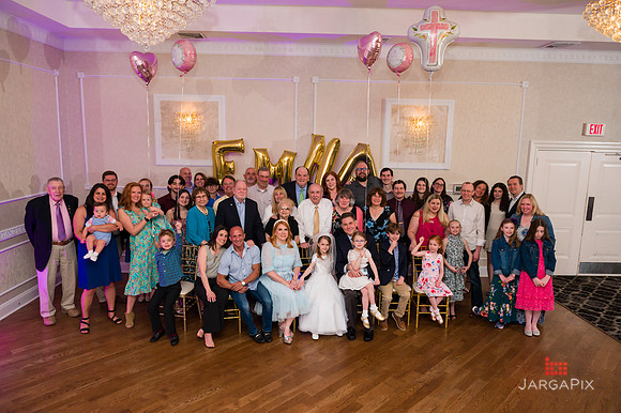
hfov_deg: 73.8
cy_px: 206
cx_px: 310
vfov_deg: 53.1
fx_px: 414
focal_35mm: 24
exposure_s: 1/200
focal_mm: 24
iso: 1250
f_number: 5
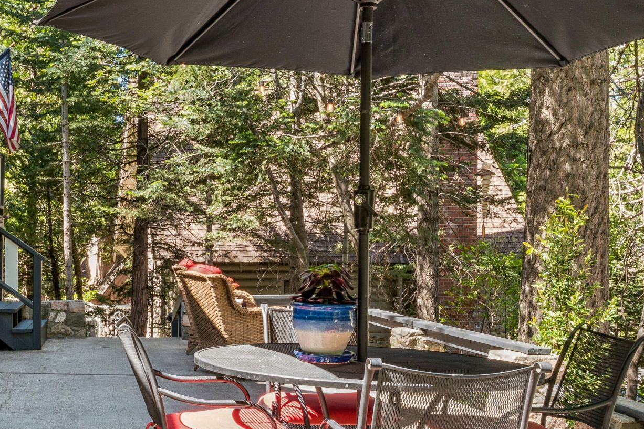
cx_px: 121
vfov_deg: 27.3
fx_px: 883
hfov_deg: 38.5
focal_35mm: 49
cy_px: 239
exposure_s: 1/2
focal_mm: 16.8
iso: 100
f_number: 22
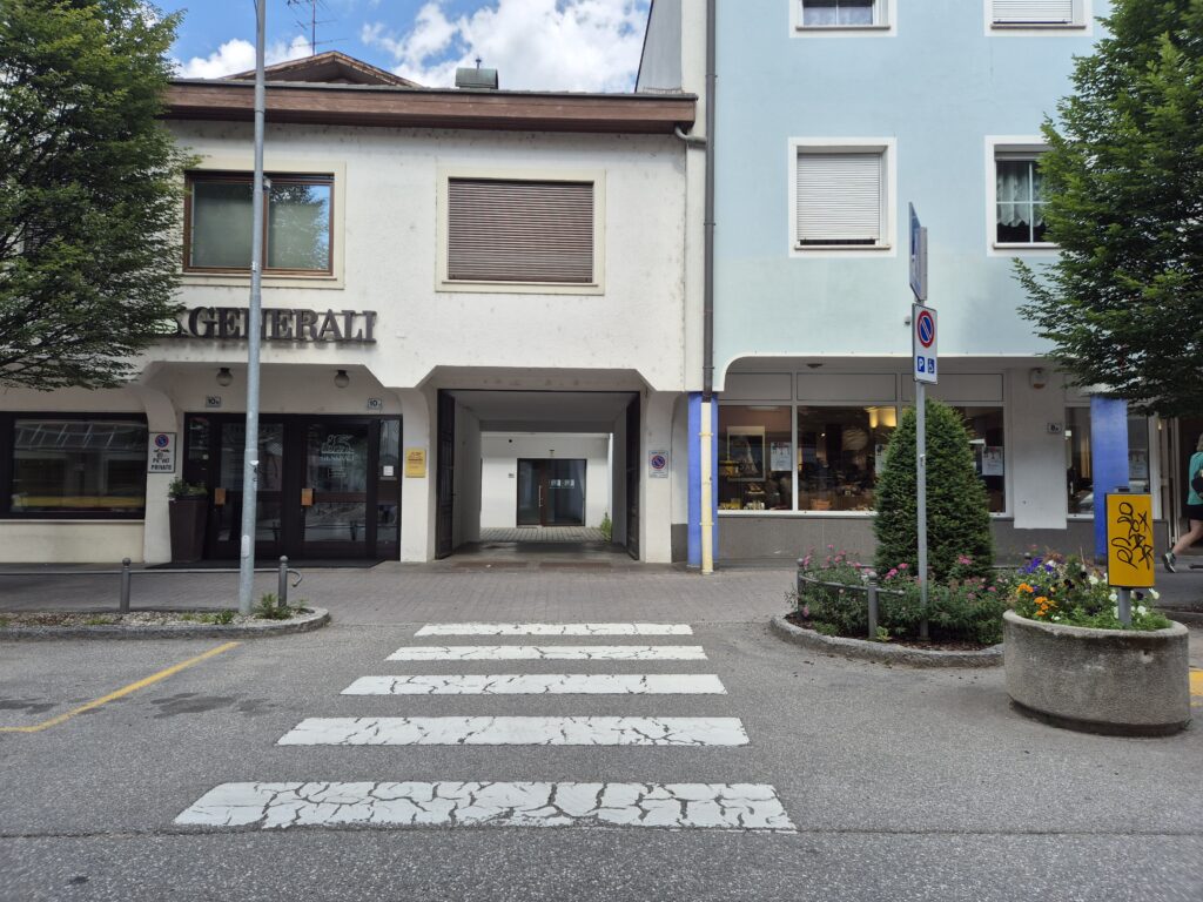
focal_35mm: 23
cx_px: 602
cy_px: 451
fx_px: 799
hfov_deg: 73.9
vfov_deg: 58.9
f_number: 1.8
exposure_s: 1/646
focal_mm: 5.4
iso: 25
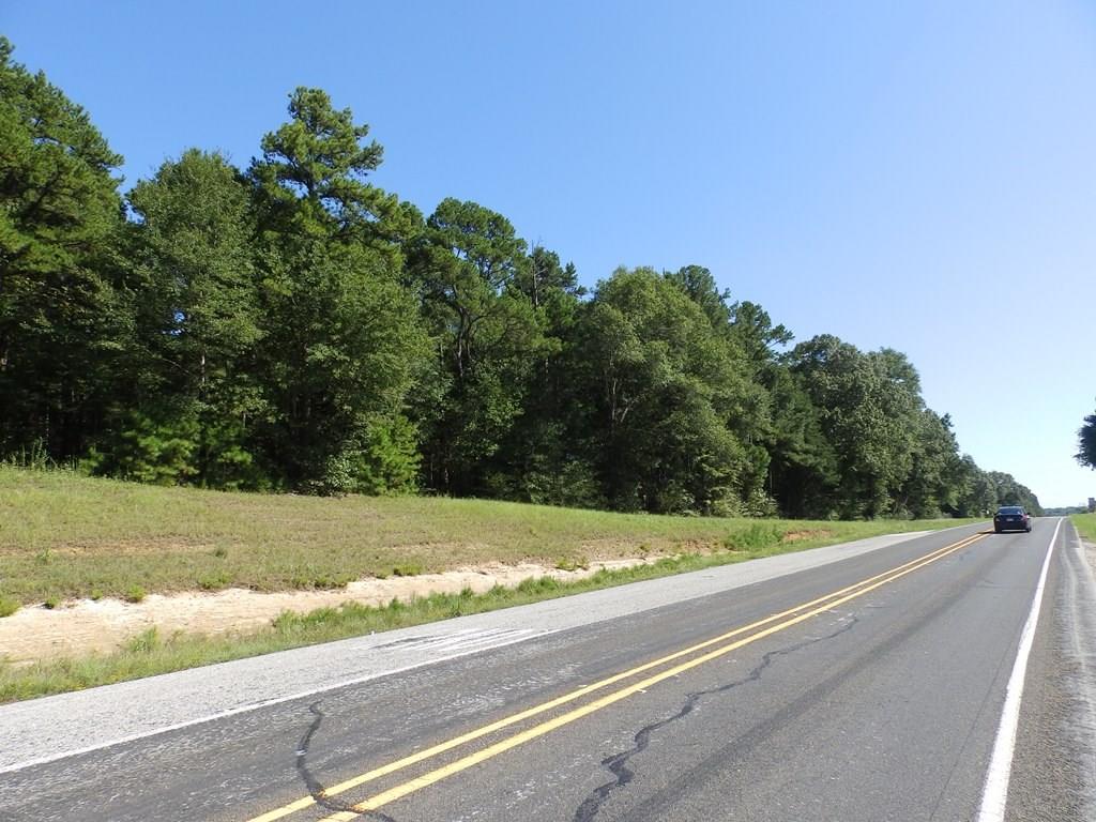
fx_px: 697
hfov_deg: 76.4
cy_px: 411
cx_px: 548
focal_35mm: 22
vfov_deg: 61.1
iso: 80
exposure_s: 1/320
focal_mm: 4
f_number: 4.5
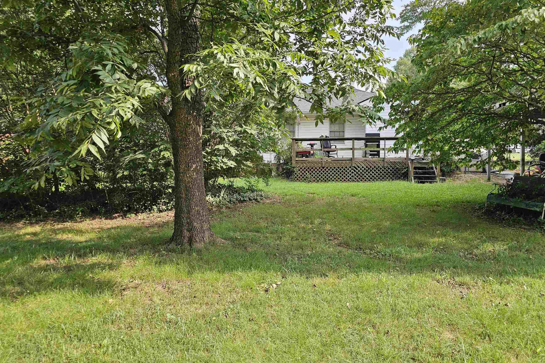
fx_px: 424
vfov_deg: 46.4
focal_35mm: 28
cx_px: 292
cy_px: 168
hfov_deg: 65.4
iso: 12
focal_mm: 6.3
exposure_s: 1/180
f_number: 1.7
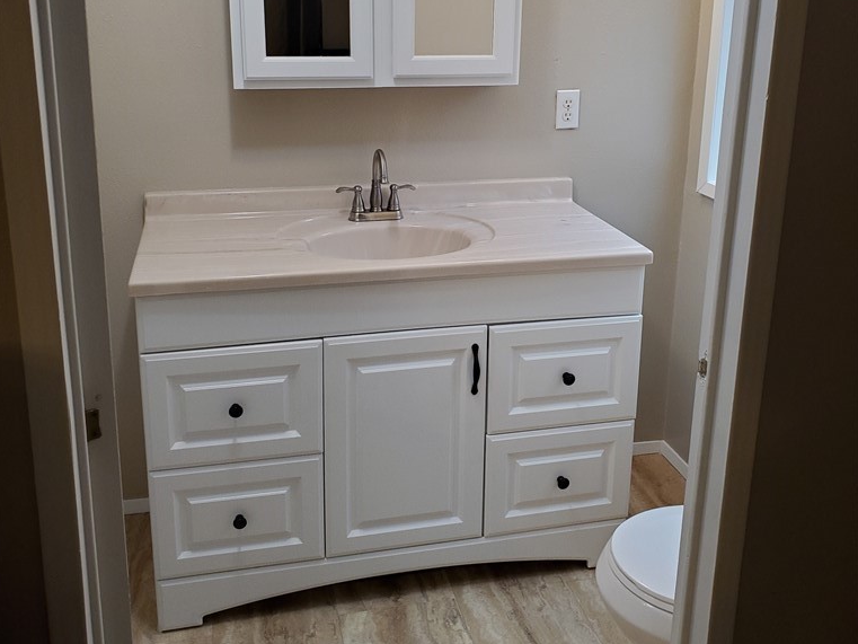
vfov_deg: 40.2
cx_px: 427
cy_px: 213
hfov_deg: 52.6
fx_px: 868
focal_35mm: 35
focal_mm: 4.3
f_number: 2.4
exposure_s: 1/59
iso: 200
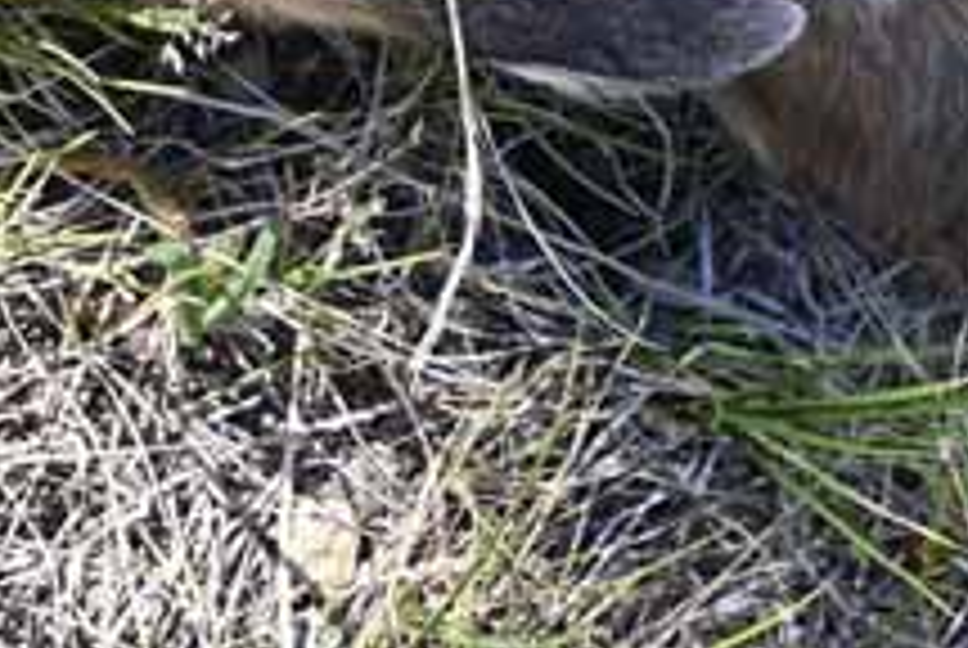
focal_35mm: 156
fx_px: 4200
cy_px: -308
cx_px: 855
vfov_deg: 8.6
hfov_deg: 13.0
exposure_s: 1/80
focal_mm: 42
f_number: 6.3
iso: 64
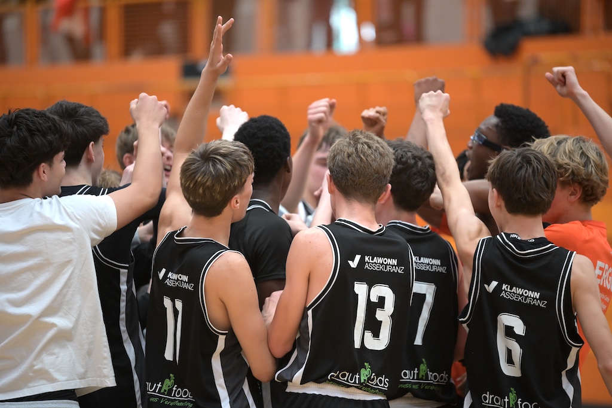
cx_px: 306
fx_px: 3399
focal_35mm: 200
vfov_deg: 6.9
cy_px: 204
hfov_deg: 10.3
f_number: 2.8
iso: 3200
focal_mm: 200
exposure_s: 1/1000
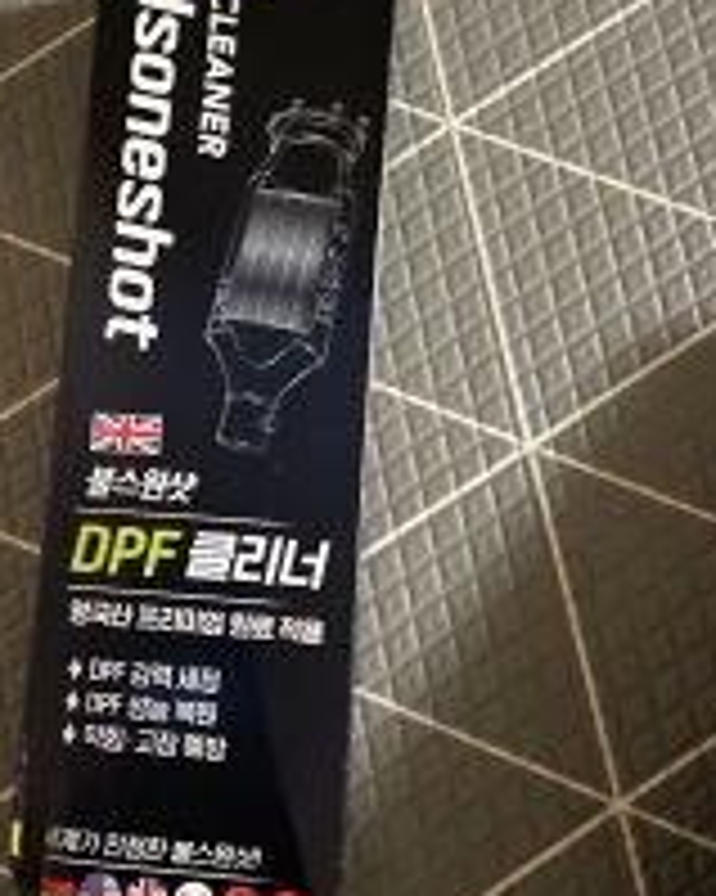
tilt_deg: -78.5
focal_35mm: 46
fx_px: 1219
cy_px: 392
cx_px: 198
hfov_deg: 32.2
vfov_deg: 40.3
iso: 1250
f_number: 1.6
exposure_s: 1/8
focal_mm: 4.2
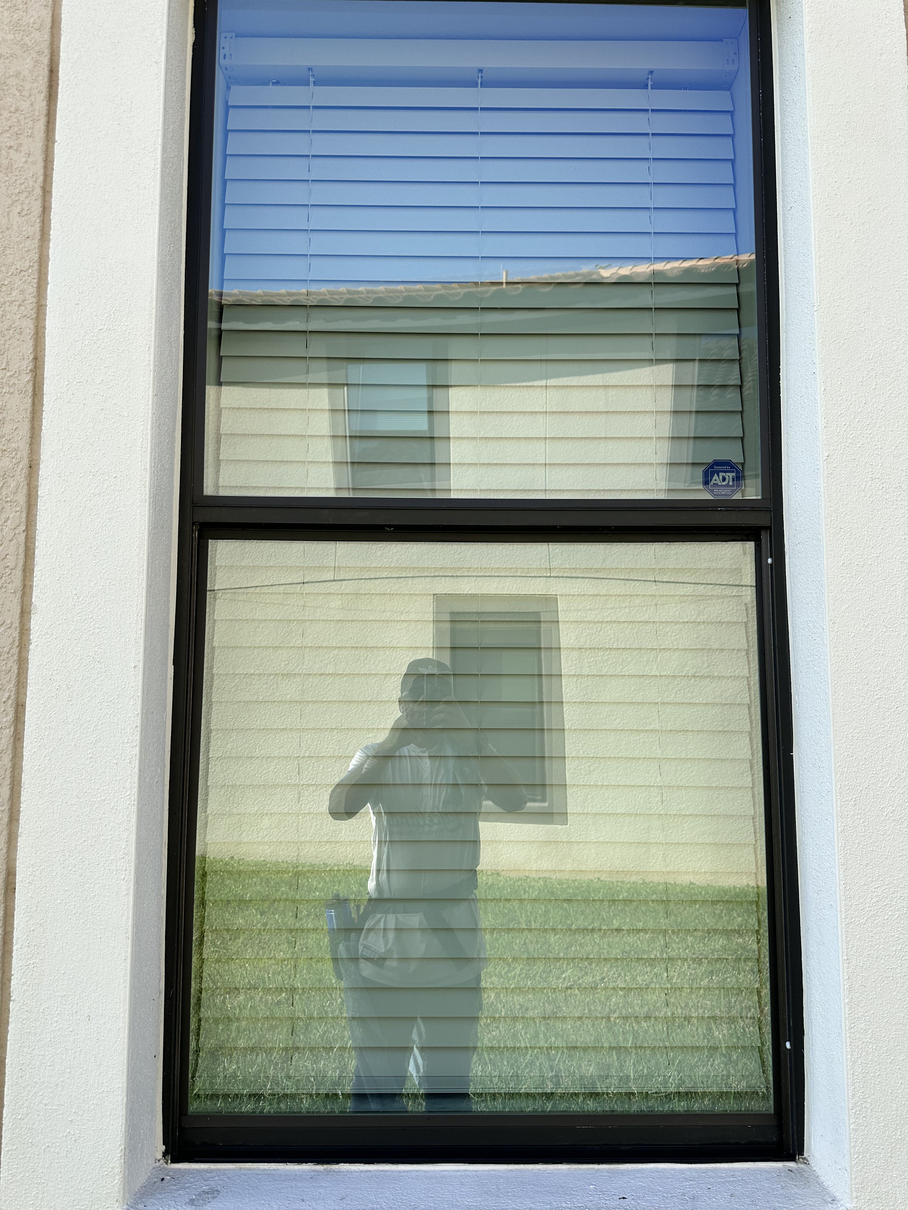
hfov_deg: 56.8
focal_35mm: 24
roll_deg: -0.9
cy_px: 605
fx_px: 839
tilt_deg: +6.1
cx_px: 454
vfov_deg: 71.6
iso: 80
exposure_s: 1/1357
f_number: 1.78
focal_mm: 6.86
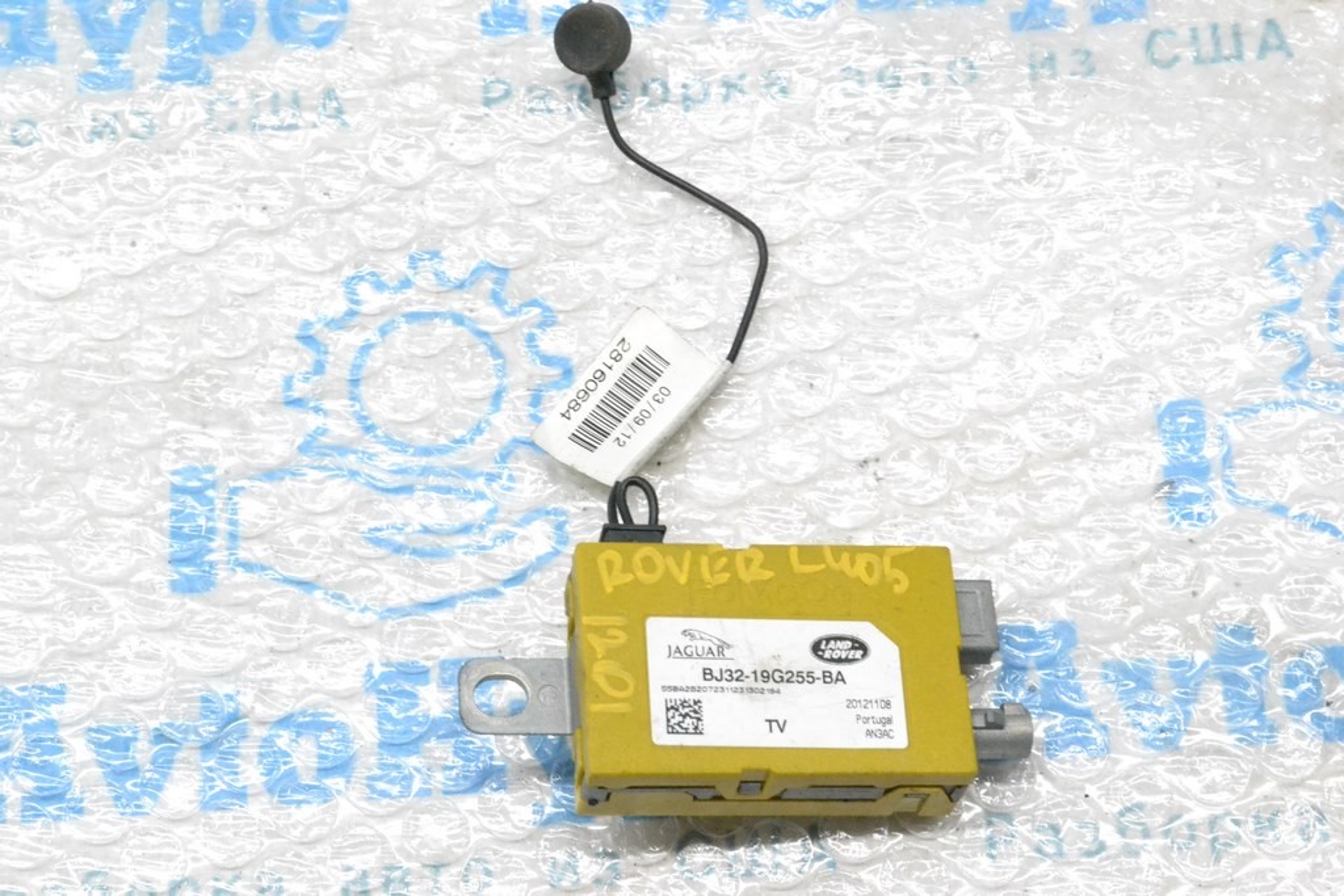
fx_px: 3080
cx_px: 672
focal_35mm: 82
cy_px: 448
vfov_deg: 16.6
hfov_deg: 24.6
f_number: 11
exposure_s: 1/160
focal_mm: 55
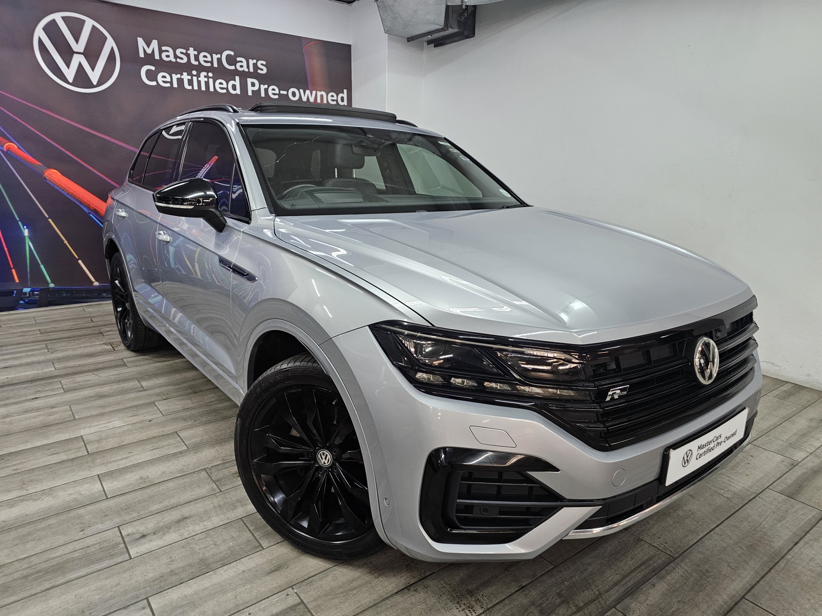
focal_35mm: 23
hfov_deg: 73.9
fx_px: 546
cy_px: 308
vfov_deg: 58.9
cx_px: 411
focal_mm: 6.3
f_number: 1.7
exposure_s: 1/100
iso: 400
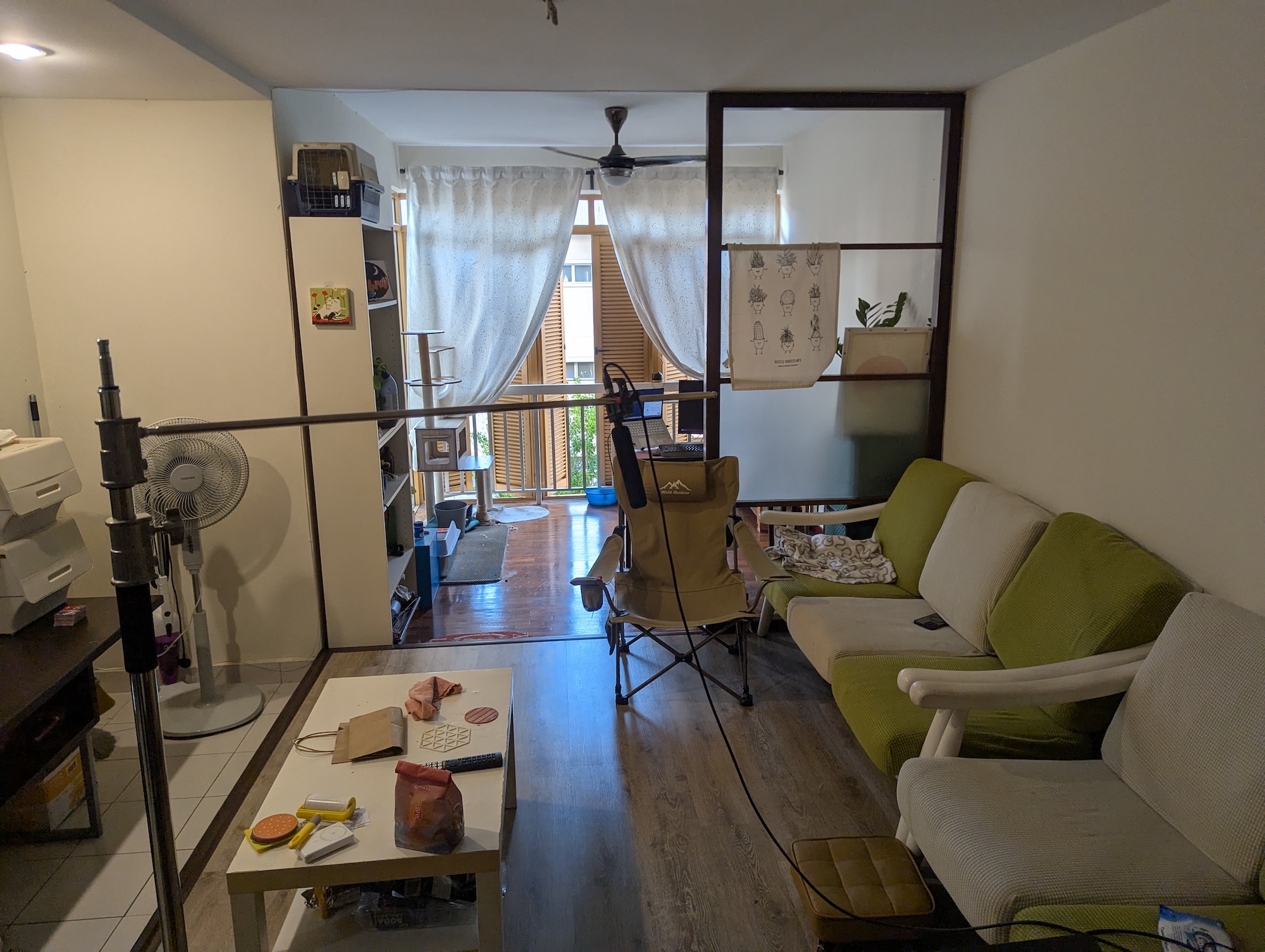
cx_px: 632
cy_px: 476
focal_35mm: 24
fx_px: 878
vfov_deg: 56.9
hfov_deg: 71.5
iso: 72
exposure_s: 1/100
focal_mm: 6.81
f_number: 1.85
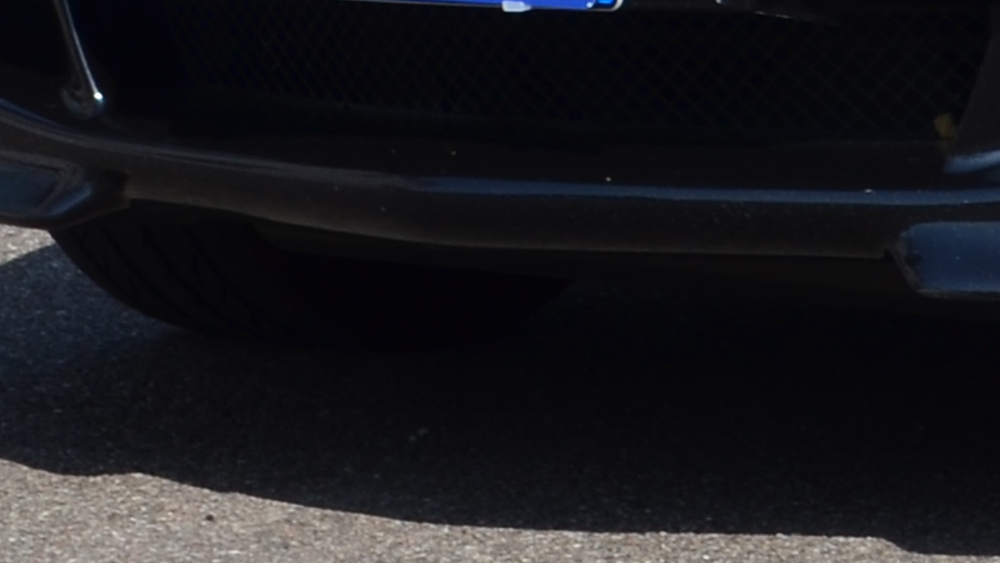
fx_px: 8989
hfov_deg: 6.2
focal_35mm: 339
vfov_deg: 3.6
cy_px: -607
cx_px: 1756
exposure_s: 1/125
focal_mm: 34
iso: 100
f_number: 11
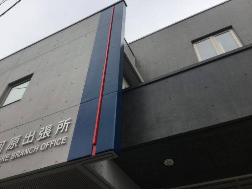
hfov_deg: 58.4
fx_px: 226
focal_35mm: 31
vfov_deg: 45.4
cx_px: 126
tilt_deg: +45.0
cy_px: 94
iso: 25
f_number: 2.4
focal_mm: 3.3
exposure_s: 1/473
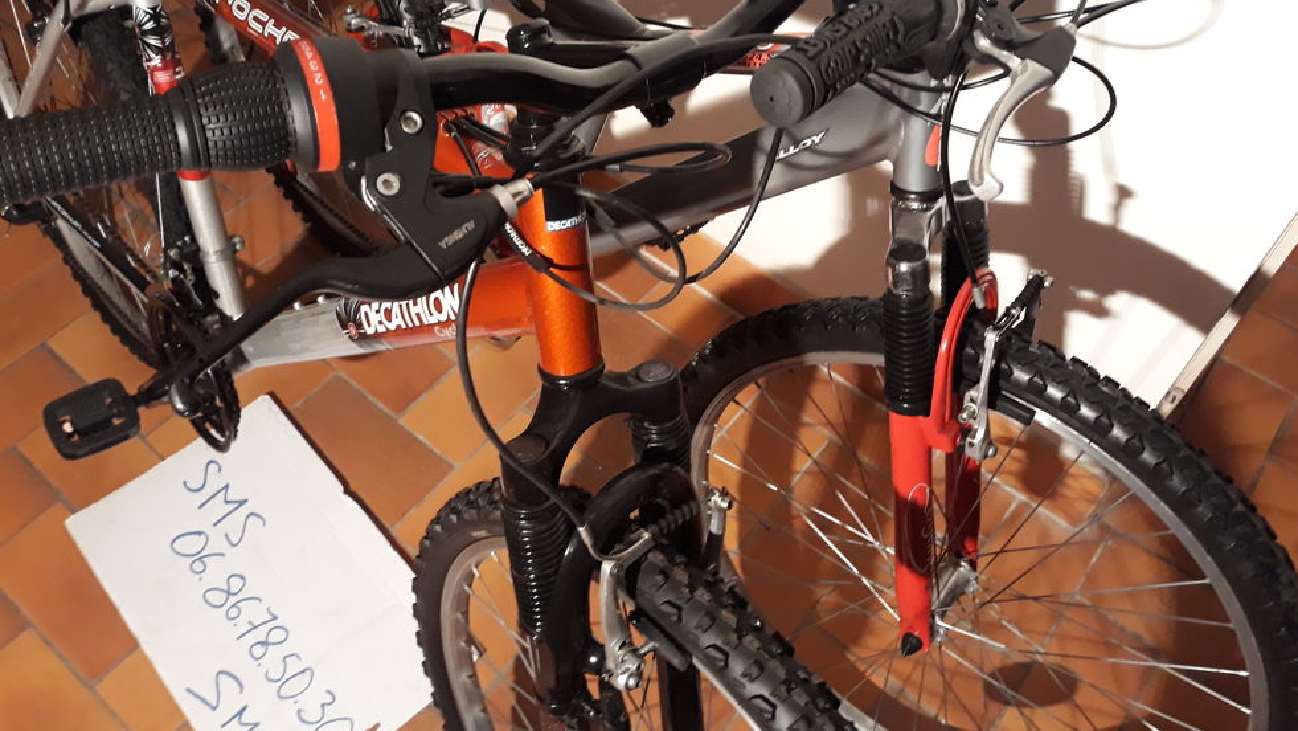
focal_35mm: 30
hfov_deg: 64.3
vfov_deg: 38.9
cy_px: 309
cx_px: 652
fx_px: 1033
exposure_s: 1/25
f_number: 1.7
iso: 250
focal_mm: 3.71
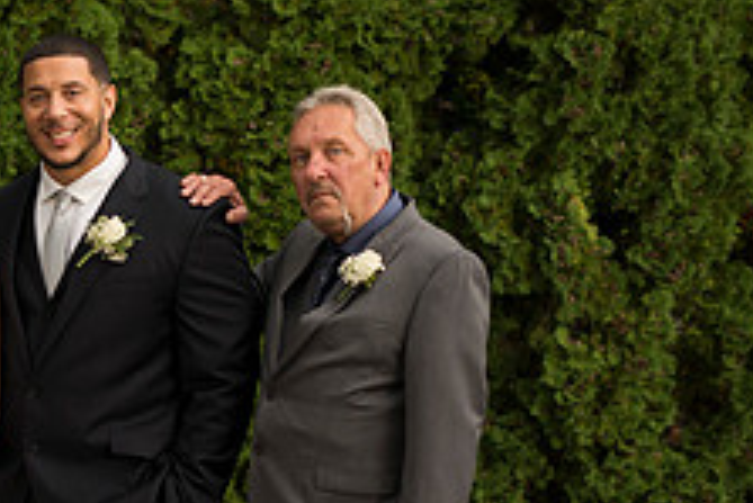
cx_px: -30
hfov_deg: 15.4
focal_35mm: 130
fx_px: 2721
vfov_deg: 10.5
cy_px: 538
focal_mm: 50
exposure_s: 1/250
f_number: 2.2
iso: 200
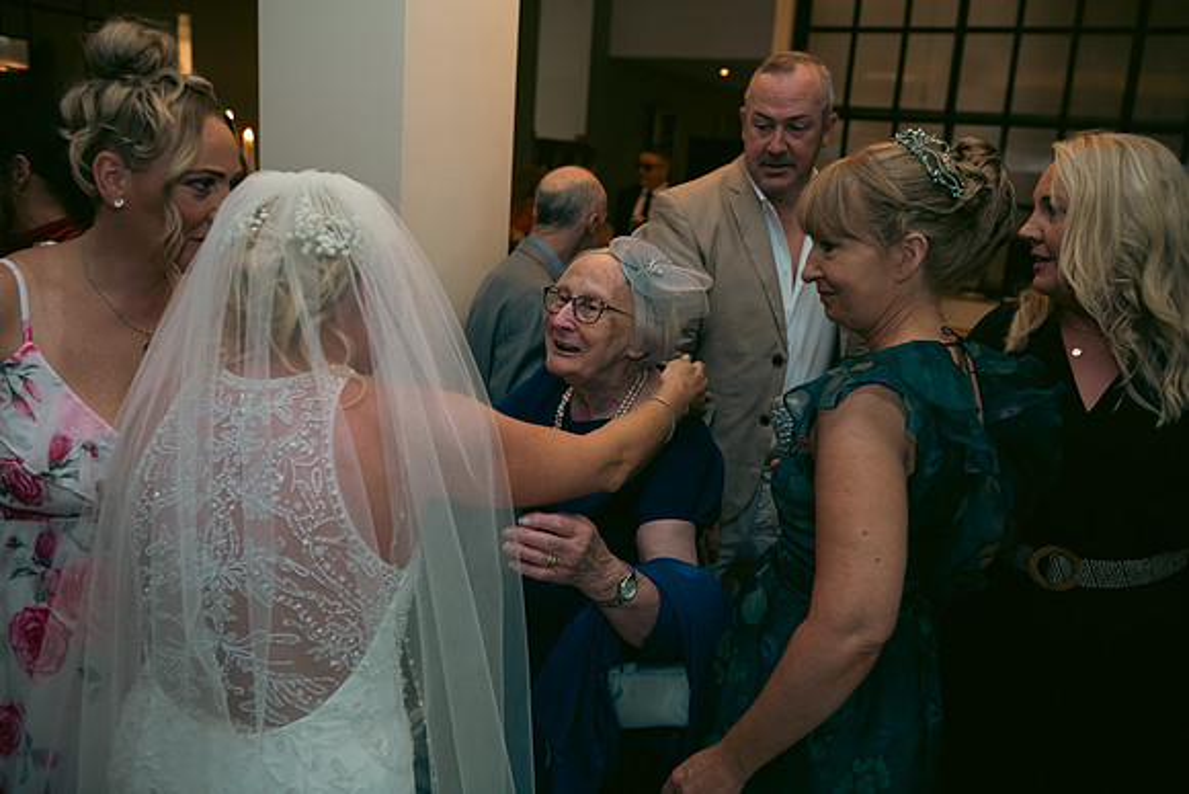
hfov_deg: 60.3
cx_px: 594
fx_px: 1024
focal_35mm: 31
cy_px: 397
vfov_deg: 42.3
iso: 800
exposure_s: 1/160
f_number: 3.5
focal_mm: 31
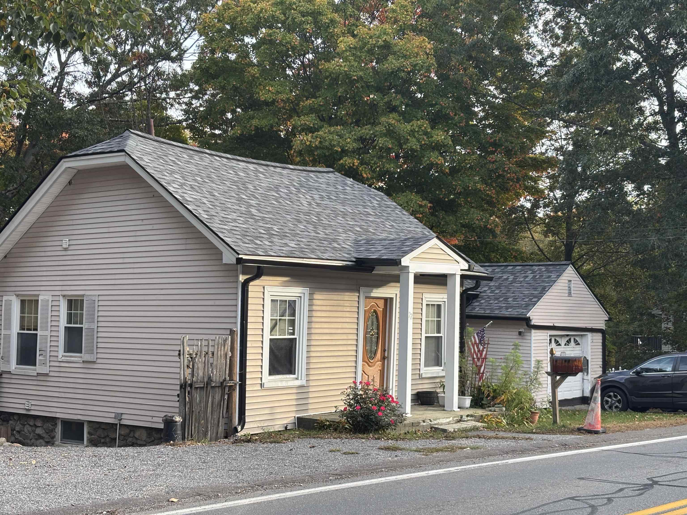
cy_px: 258
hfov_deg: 36.8
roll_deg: -1.4
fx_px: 1032
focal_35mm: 52
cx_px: 344
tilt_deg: +1.7
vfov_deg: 28.0
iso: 32
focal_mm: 5.96
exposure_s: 1/212
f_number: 1.6
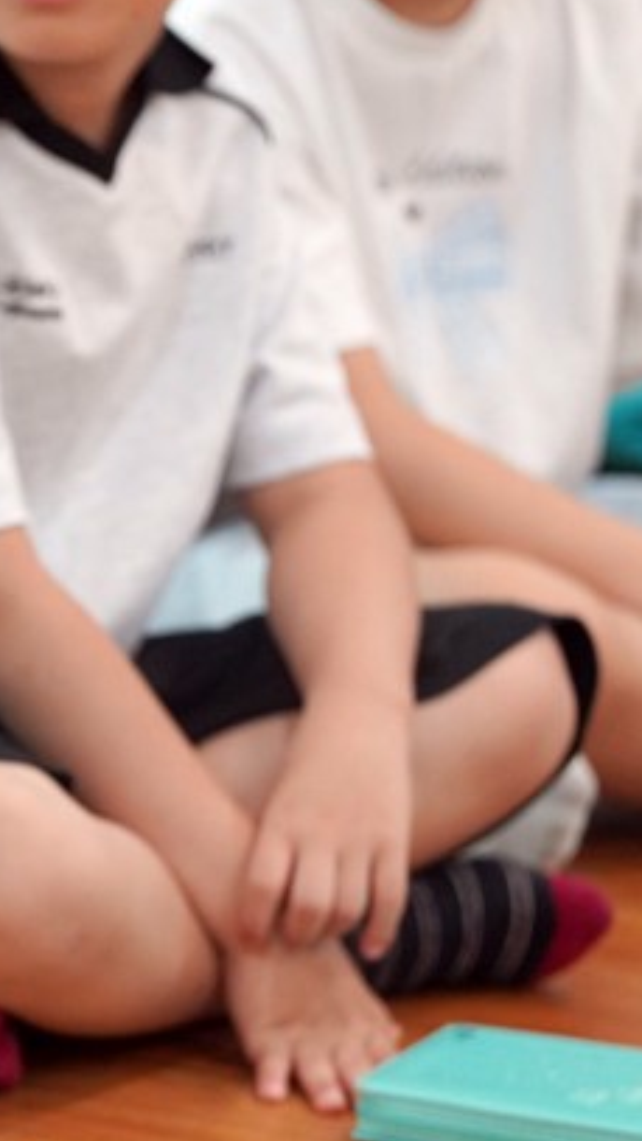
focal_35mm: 463
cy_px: 650
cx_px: -496
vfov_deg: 4.7
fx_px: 14009
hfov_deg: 2.6
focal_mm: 200
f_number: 4
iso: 2500
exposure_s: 1/250
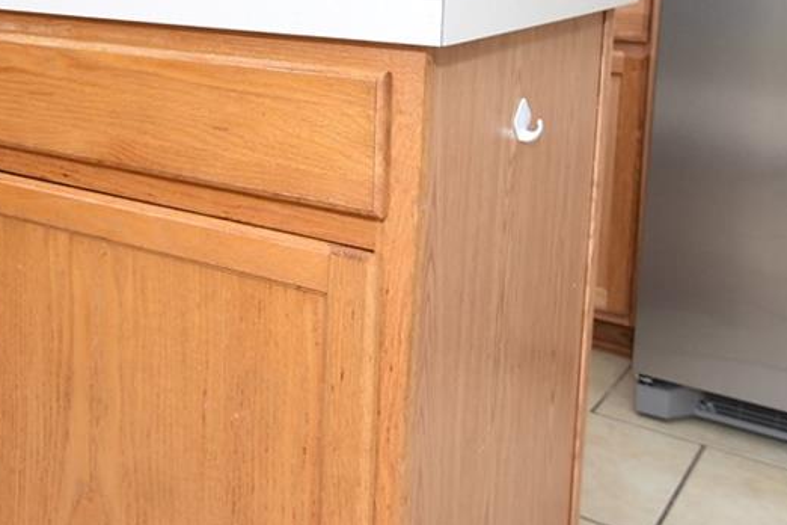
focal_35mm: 46
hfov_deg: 40.4
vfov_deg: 27.9
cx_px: 122
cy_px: 32
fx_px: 1006
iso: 200
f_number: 4
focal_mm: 10
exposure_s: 1/60
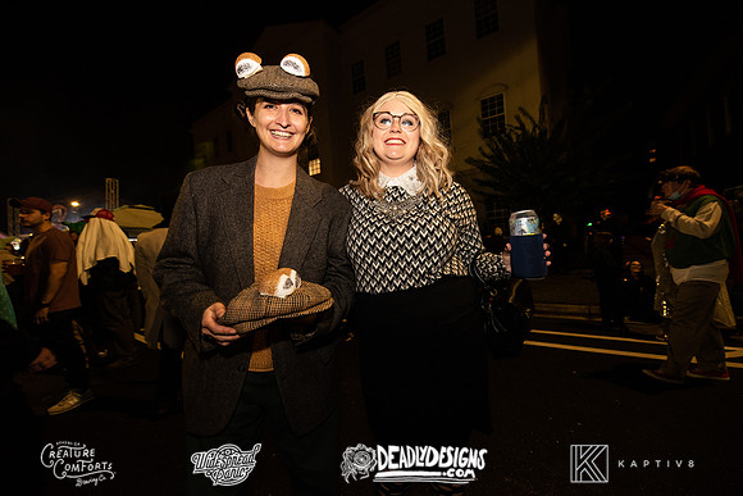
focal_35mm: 14
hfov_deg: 104.2
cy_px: 248
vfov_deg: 81.2
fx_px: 289
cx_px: 372
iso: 2000
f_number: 3.5
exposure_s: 1/80
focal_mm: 14
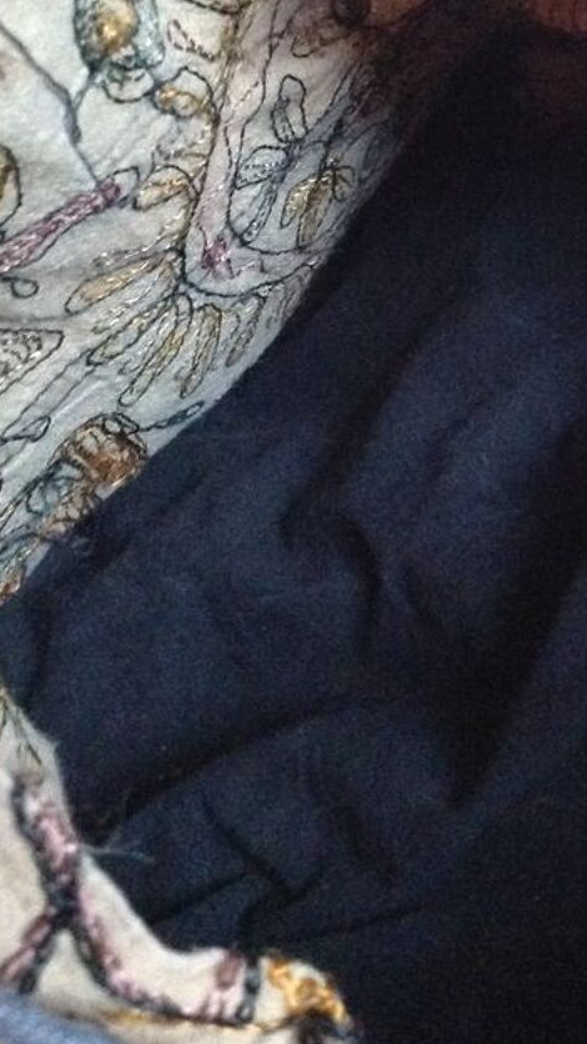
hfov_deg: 19.5
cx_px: 482
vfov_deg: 33.5
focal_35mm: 61
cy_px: 238
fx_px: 1689
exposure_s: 1/15
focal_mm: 4.28
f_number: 2.4
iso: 800
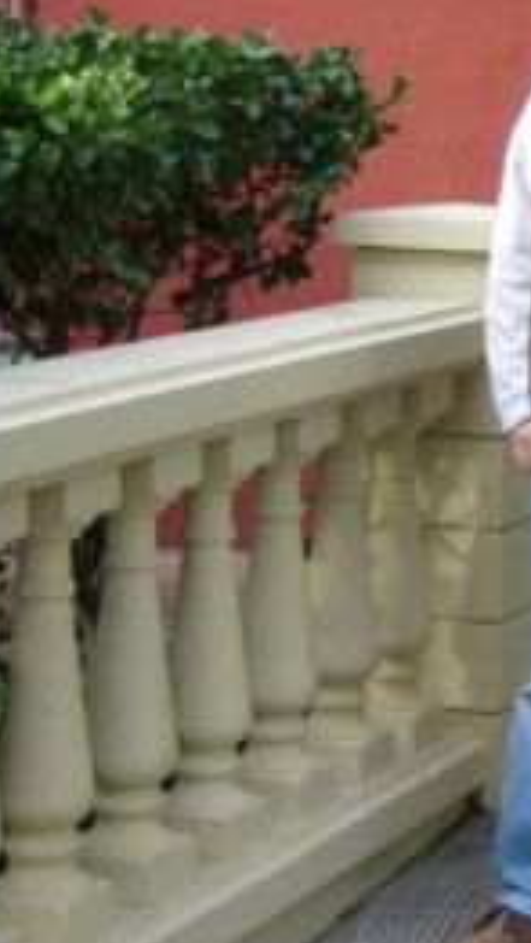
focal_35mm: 117
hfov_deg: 10.0
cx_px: 820
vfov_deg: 18.0
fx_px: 2926
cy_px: 90
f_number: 2.8
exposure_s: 1/125
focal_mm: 5.8
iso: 100
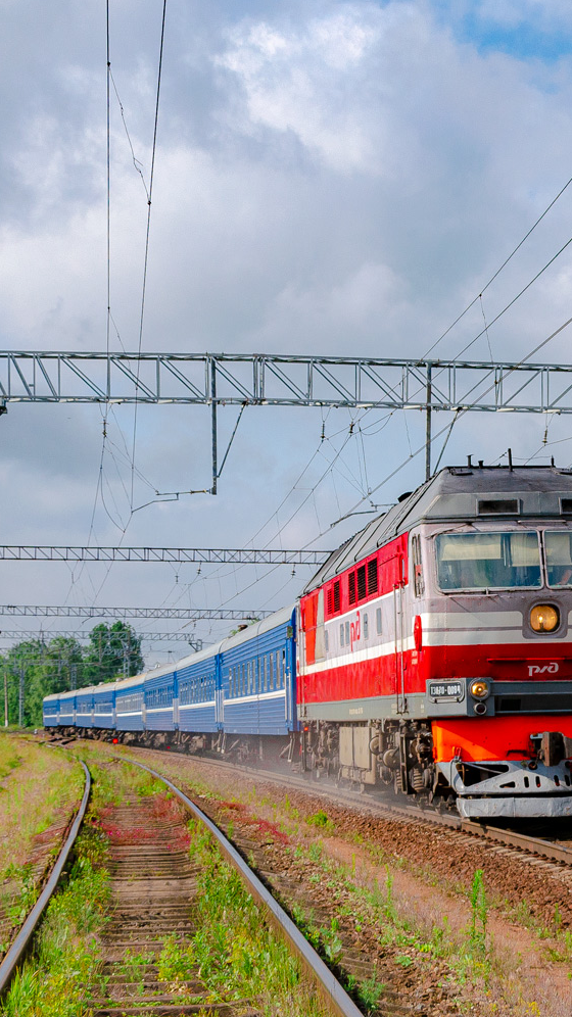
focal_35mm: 71
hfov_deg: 16.9
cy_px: 508
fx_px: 1915
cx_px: 454
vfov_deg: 29.8
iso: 100
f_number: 6.3
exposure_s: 1/1000
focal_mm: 30
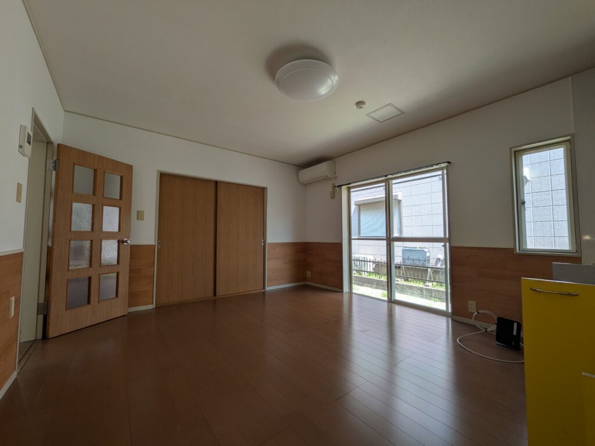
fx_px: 241
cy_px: 223
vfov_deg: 85.7
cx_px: 298
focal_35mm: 14
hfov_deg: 102.1
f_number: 2.2
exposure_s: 1/224
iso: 50
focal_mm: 1.83
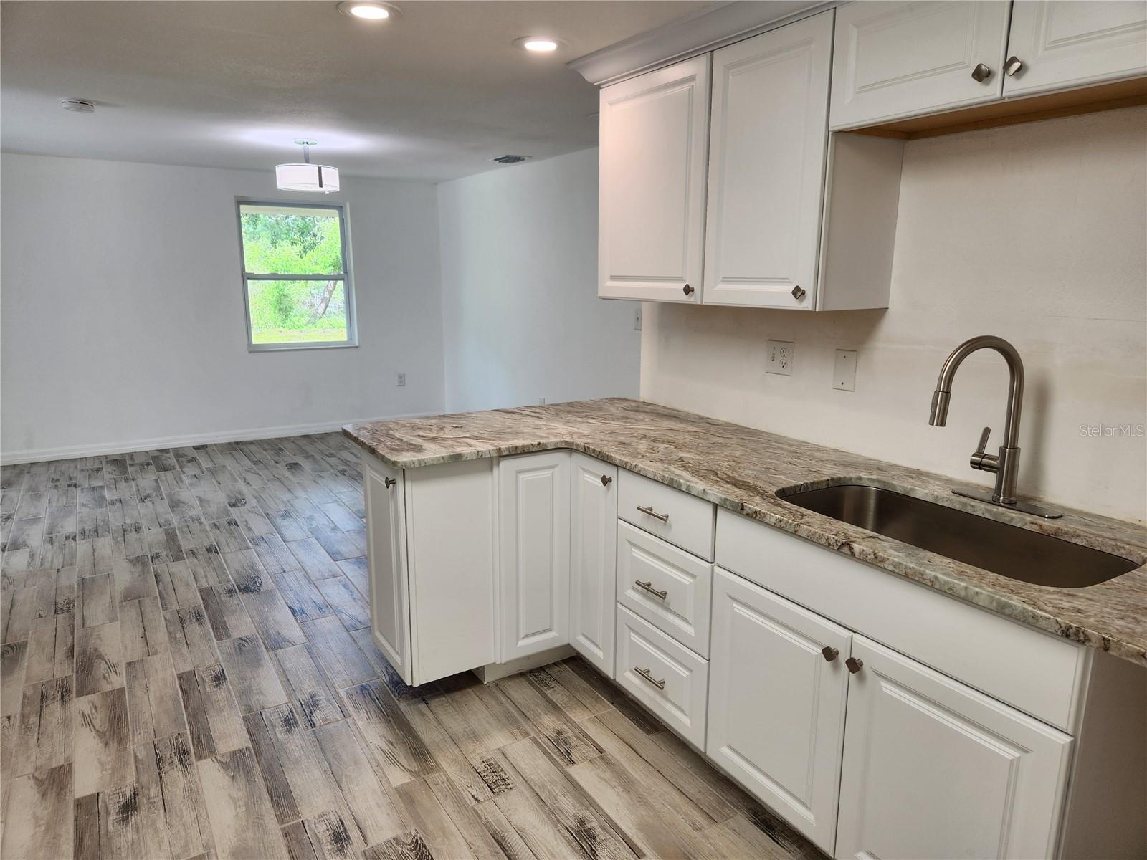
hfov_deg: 73.9
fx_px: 762
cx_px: 574
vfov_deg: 58.9
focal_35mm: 23
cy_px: 430
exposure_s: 1/120
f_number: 1.8
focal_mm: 5.4
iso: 64
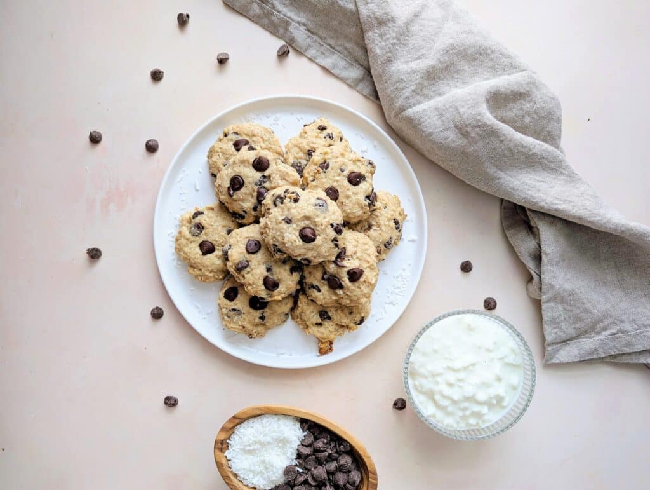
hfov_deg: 71.5
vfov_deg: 56.9
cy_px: 245
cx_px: 325
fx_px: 451
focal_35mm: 24
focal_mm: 6.9
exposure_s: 1/39.7
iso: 76
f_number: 1.68
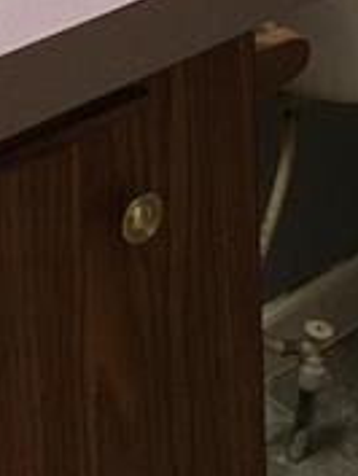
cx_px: 234
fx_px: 1735
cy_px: -374
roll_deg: +1.9
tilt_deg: -13.9
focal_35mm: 126
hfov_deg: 11.8
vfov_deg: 13.9
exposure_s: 1/30
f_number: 2.2
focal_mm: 4.15
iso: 100
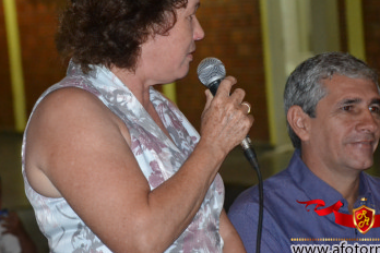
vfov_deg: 7.1
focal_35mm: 194
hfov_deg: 10.6
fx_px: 2048
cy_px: 91
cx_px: 174
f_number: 5.6
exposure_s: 1/60
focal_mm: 90
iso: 3200
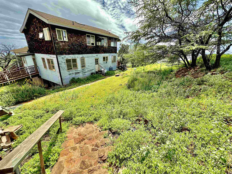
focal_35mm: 14
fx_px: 94
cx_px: 116
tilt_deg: -23.0
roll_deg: -0.9
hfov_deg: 102.1
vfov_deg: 85.7
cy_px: 87
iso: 50
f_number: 2.2
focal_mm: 2.22
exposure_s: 1/1043
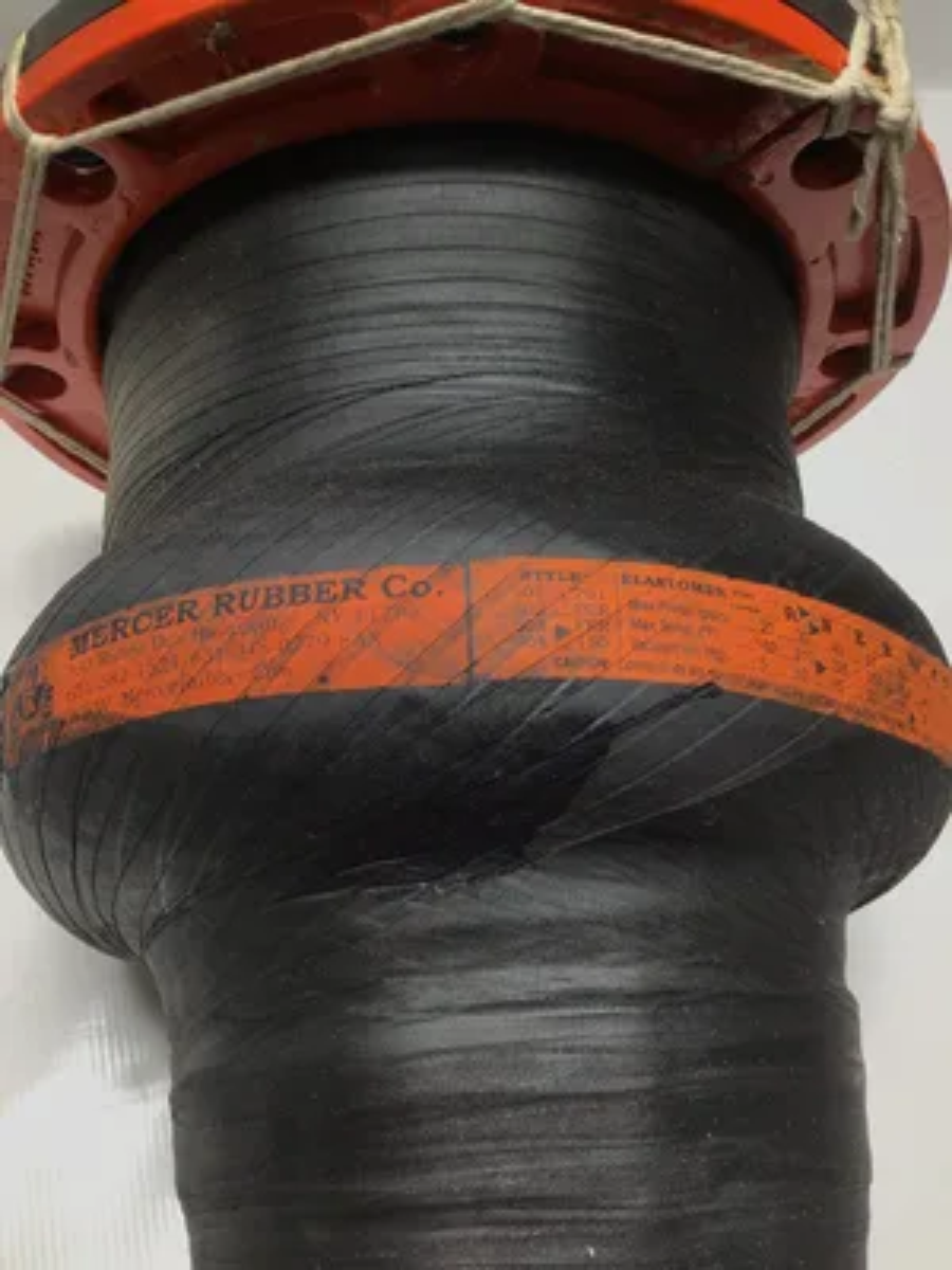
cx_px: 476
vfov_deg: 58.4
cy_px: 635
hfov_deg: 45.4
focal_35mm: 31
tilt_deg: -57.1
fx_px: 1137
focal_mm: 3.3
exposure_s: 1/60
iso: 25
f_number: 2.4
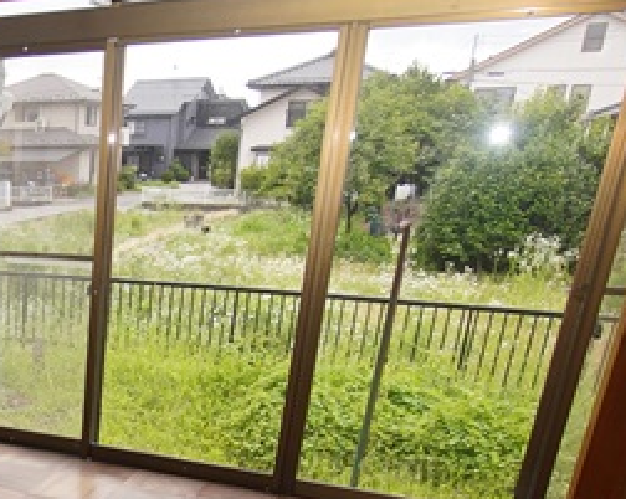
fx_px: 814
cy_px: 524
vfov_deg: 31.0
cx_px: -93
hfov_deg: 34.9
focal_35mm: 44
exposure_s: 1/160
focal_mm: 10
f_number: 4
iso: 250
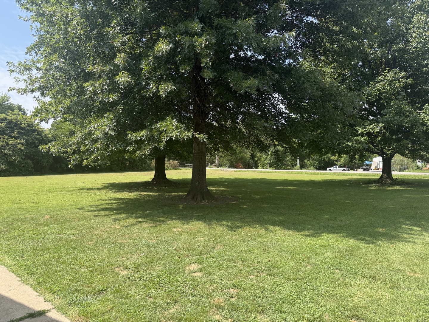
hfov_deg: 71.6
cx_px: 214
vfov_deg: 56.8
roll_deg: +2.5
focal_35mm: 24
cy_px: 161
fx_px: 297
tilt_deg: -2.5
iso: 100
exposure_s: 1/2000
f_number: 1.78
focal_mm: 6.76
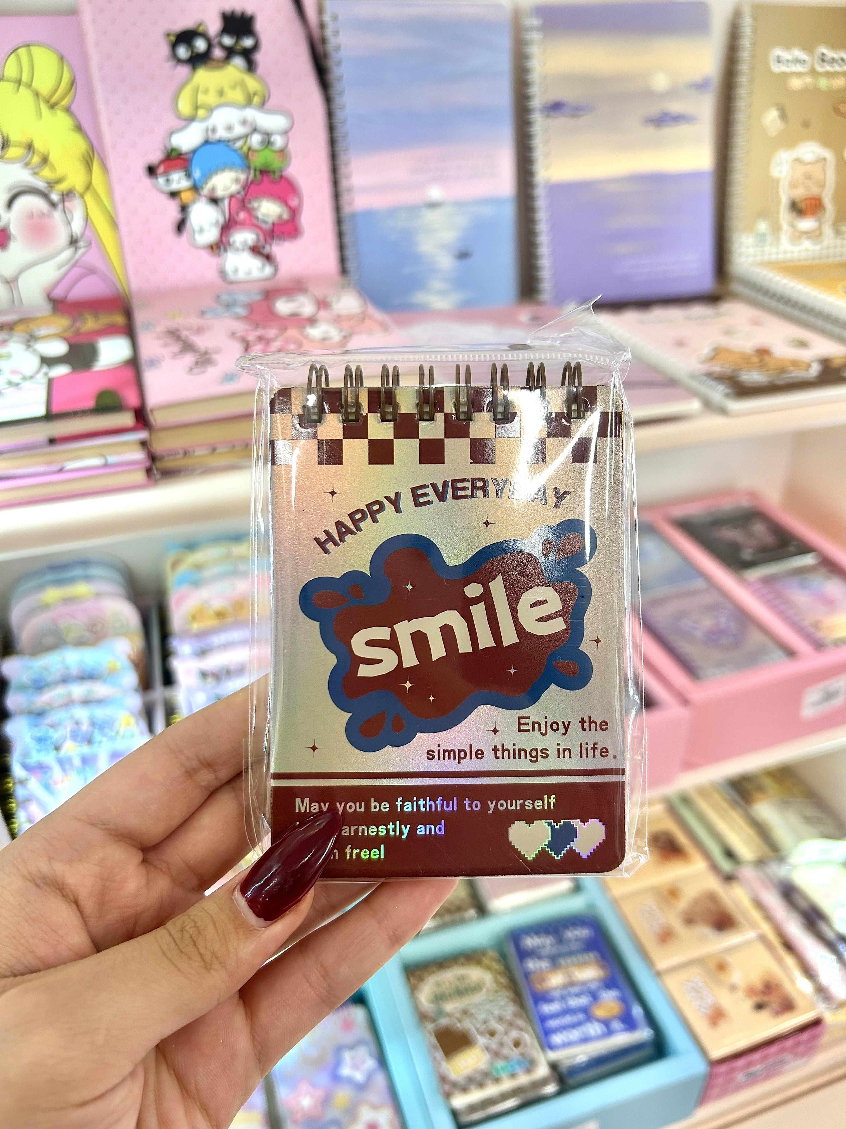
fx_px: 847
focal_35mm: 26
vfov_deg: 67.3
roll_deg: +0.1
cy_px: 564
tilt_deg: -30.1
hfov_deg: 53.1
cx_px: 423
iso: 80
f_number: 1.5
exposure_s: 1/100
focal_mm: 5.7
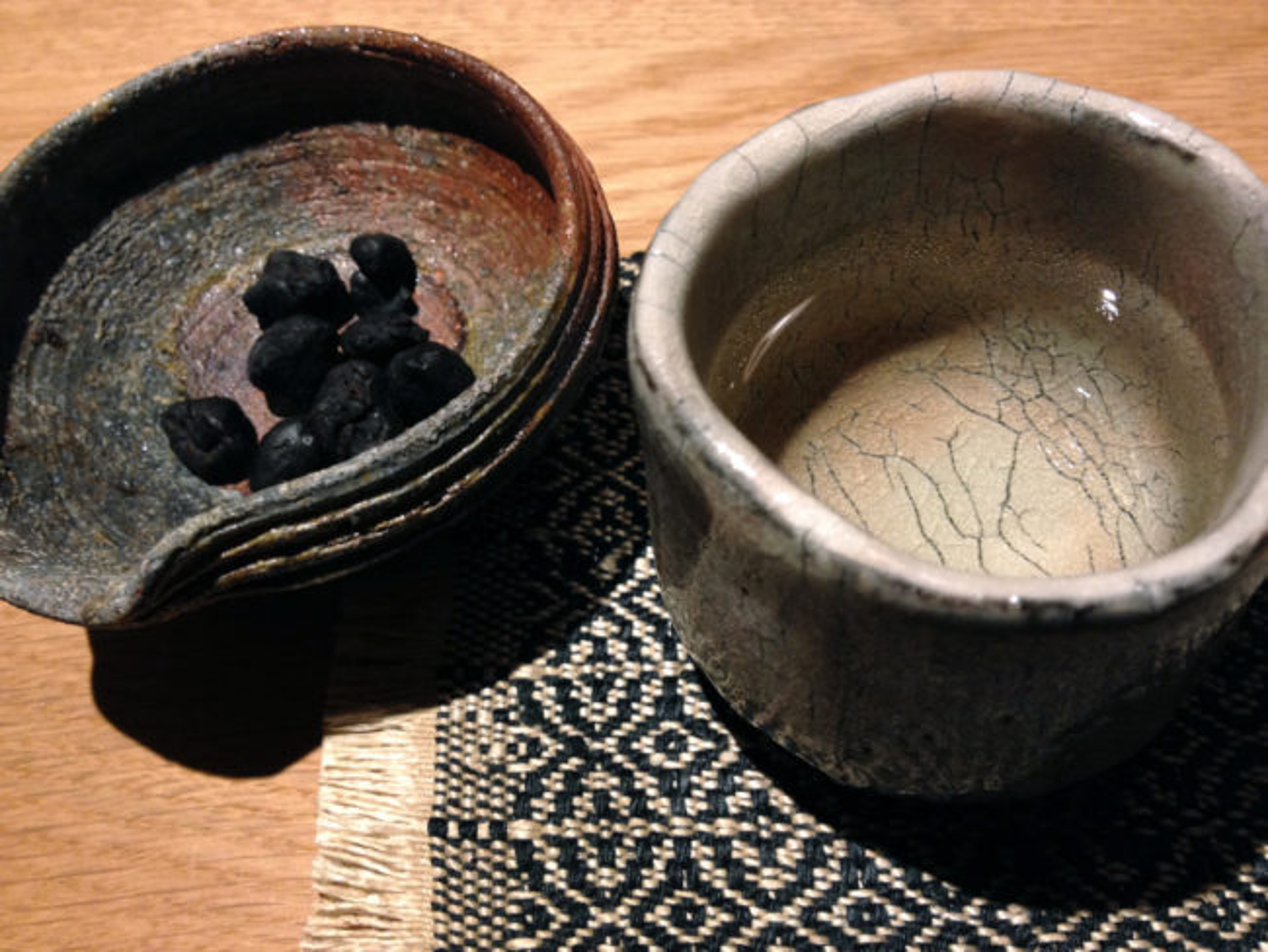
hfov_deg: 52.6
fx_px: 1283
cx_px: 634
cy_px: 476
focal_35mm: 35
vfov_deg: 40.7
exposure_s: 1/20
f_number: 2.4
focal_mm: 4.28
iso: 125
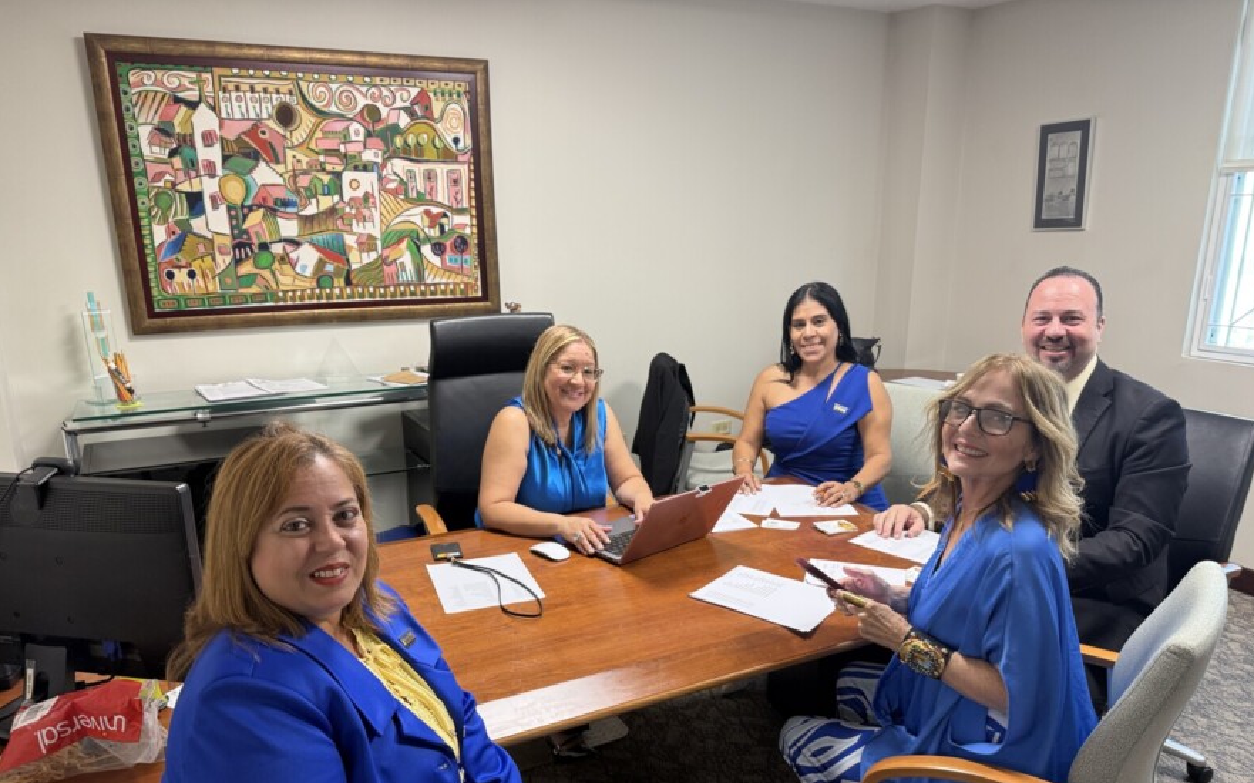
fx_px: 888
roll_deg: +0.8
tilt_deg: -16.0
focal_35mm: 26
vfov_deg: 47.2
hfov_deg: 70.4
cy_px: 478
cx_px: 638
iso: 200
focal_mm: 6.76
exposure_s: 1/60
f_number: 1.78
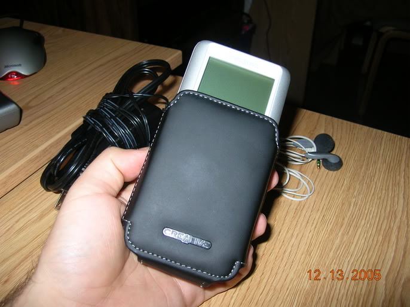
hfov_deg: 51.4
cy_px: 154
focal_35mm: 36
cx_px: 205
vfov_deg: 39.6
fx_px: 426
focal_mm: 6
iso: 50
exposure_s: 1/60.1
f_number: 2.7
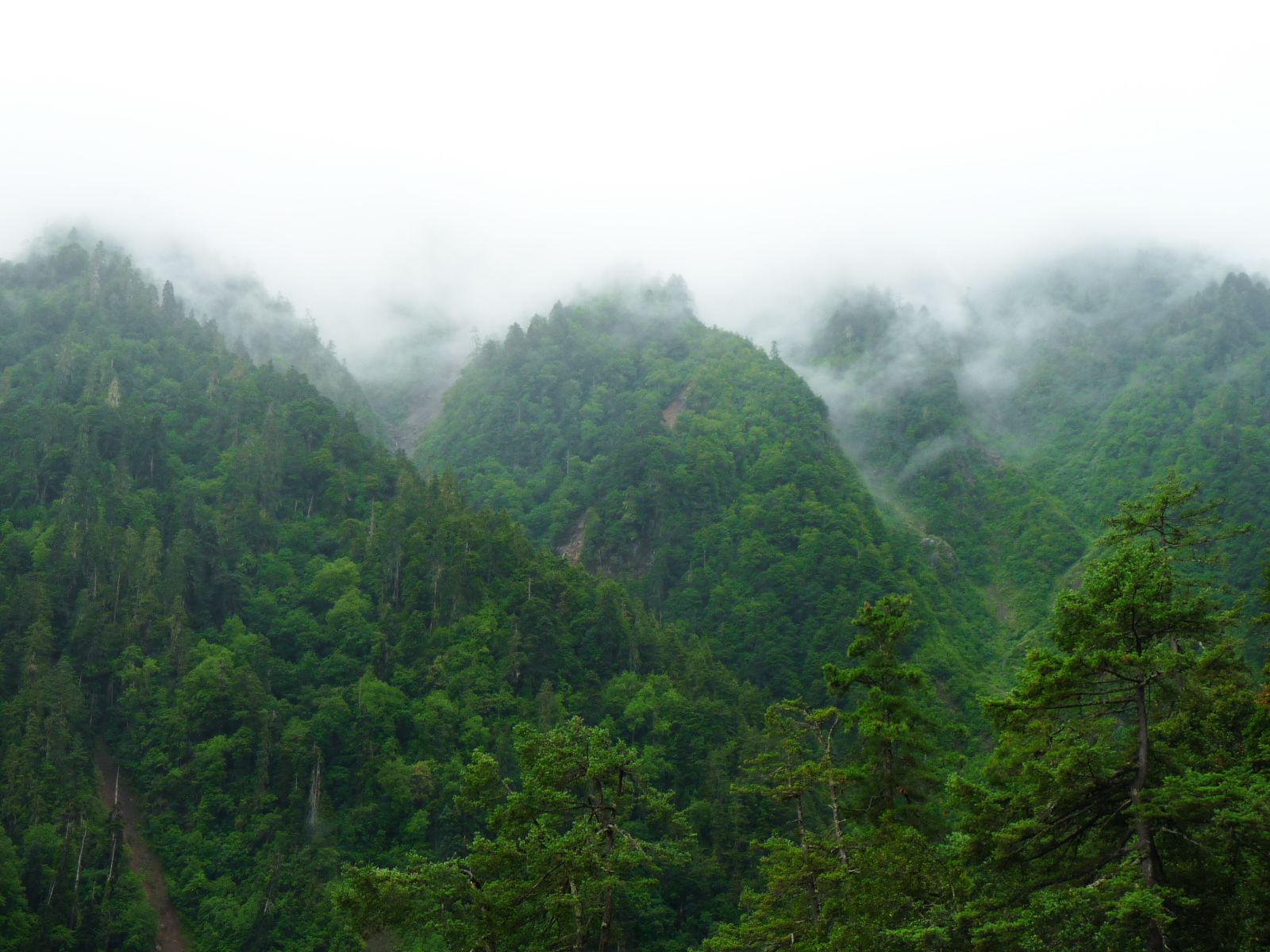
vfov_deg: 23.3
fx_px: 2311
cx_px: 635
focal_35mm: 63
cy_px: 476
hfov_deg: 30.7
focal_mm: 9.5
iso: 100
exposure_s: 1/250
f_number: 3.2
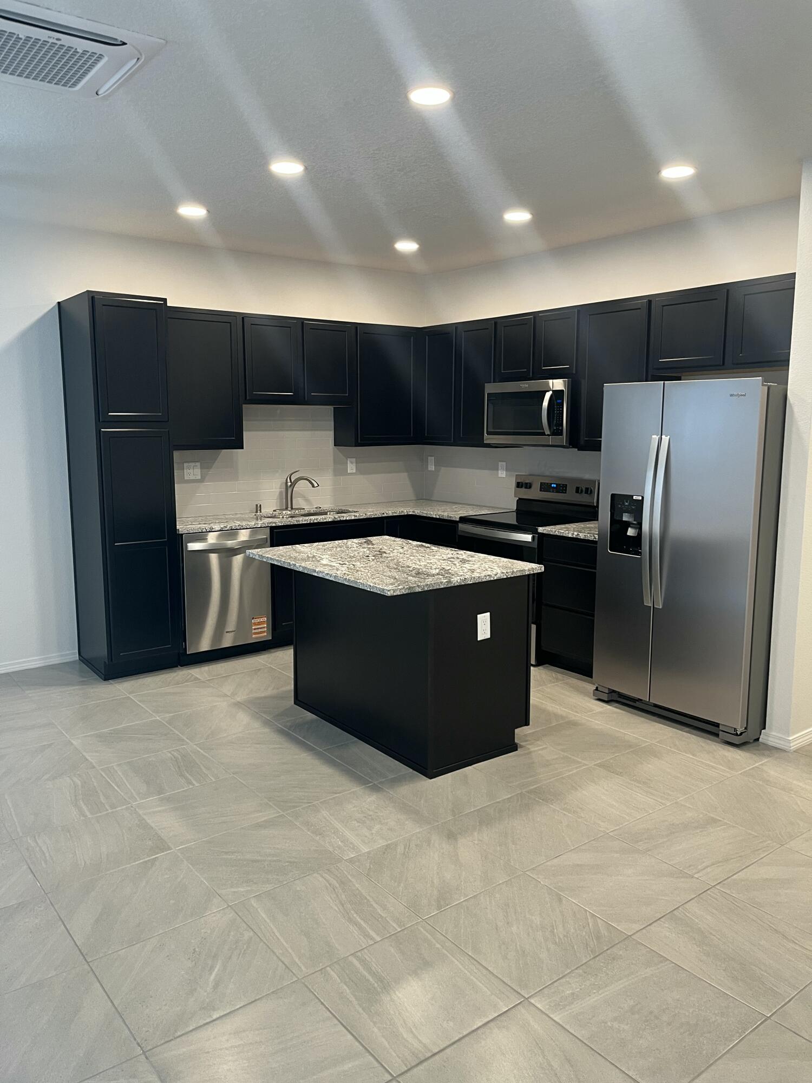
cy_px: 542
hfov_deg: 53.1
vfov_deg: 67.3
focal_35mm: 26
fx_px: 813
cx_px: 406
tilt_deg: -8.7
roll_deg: +0.4
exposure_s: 1/60
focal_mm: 5.1
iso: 125
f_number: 1.6
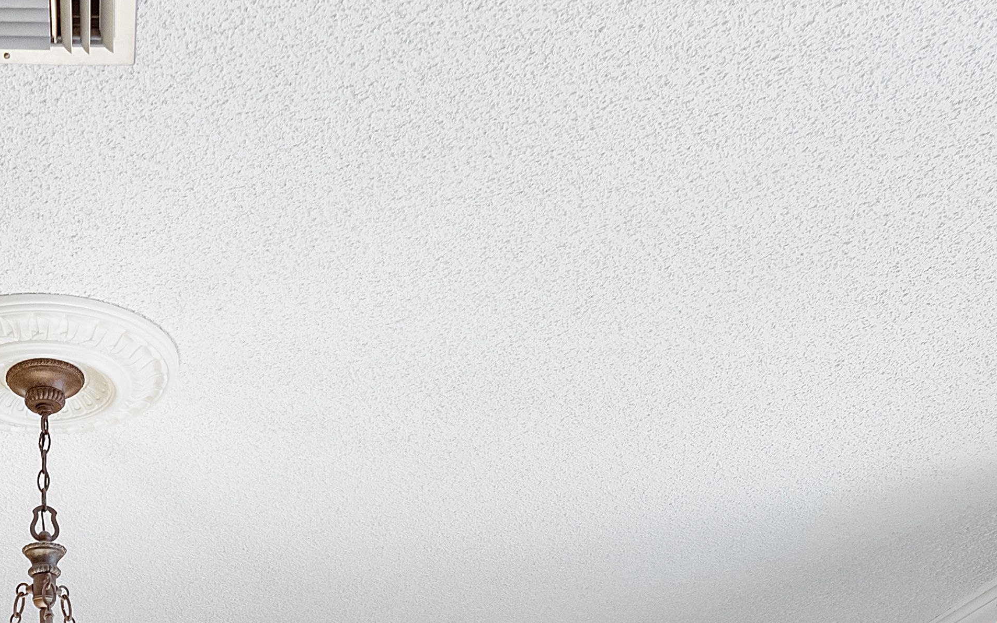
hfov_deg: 32.2
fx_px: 1630
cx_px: 88
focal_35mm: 60
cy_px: 1149
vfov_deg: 17.3
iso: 800
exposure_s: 1/8
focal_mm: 16
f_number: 8
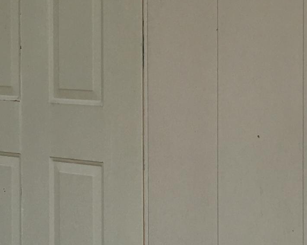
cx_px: 178
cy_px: 81
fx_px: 1090
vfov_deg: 12.8
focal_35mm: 120
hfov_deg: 16.0
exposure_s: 1/874
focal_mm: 4.15
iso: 25
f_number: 2.2
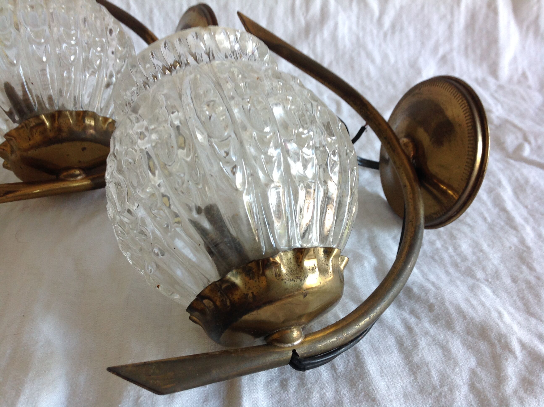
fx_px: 549
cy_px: 204
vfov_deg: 40.6
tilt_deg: -34.2
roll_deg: -4.0
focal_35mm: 35
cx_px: 272
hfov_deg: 52.7
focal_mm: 4.28
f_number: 2.4
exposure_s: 1/15
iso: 64
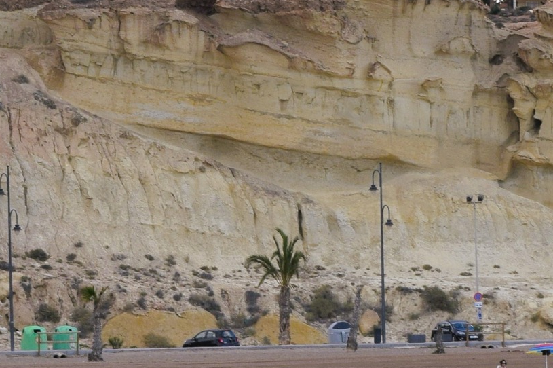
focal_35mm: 162
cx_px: 377
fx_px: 2486
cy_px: 247
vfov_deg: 8.5
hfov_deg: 12.7
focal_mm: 55
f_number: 10
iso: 200
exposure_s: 1/400
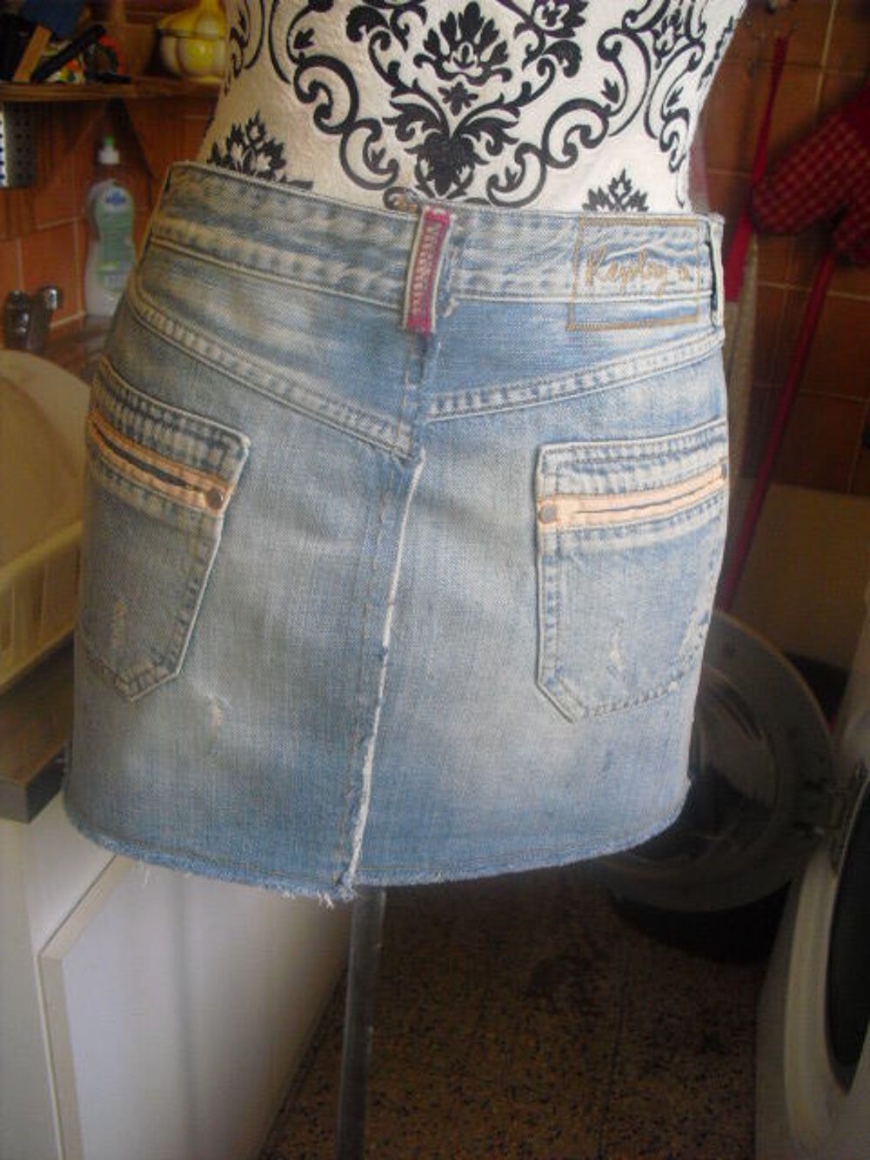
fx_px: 1206
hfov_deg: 39.7
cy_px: 580
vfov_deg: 51.4
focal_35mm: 36
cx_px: 435
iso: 400
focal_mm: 6.3
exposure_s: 1/100
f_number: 3.1
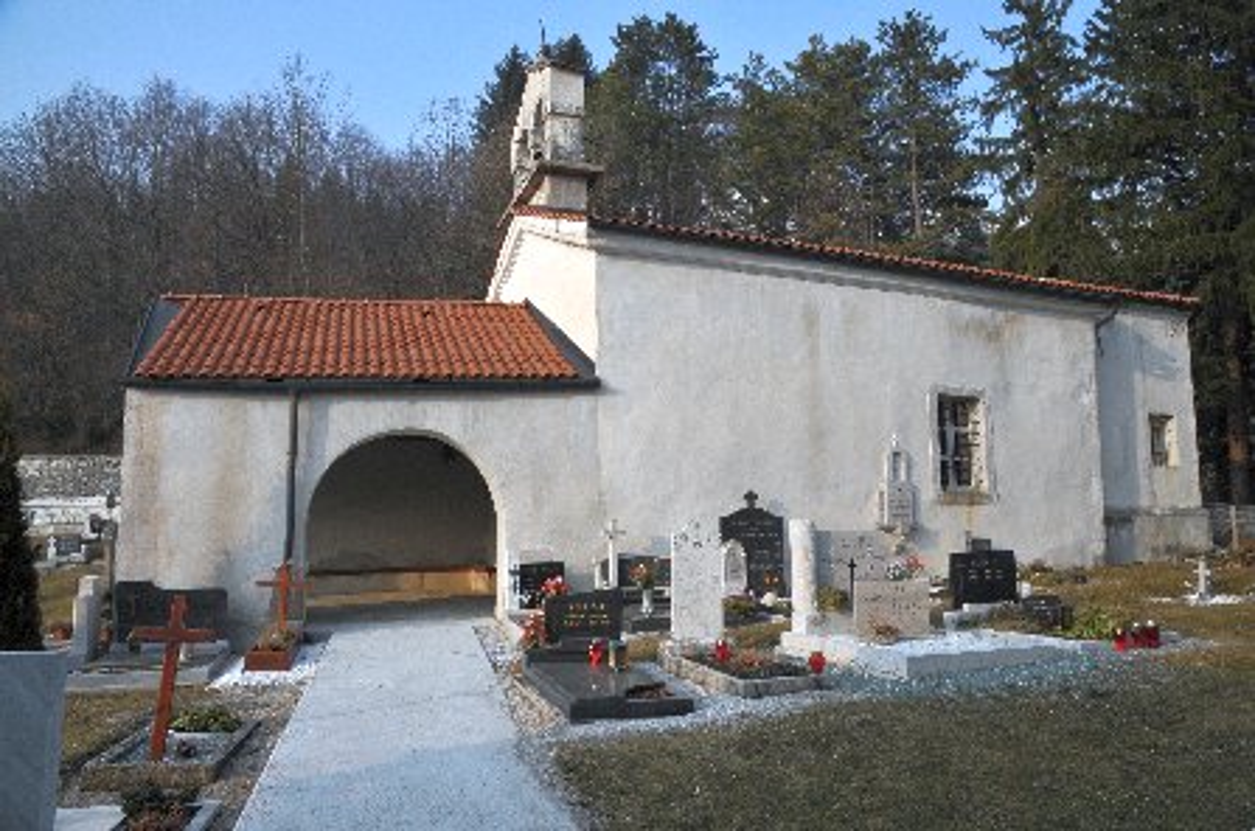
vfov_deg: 52.9
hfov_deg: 73.9
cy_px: 416
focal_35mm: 24
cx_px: 628
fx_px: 835
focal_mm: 16
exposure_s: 1/320
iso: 400
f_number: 11
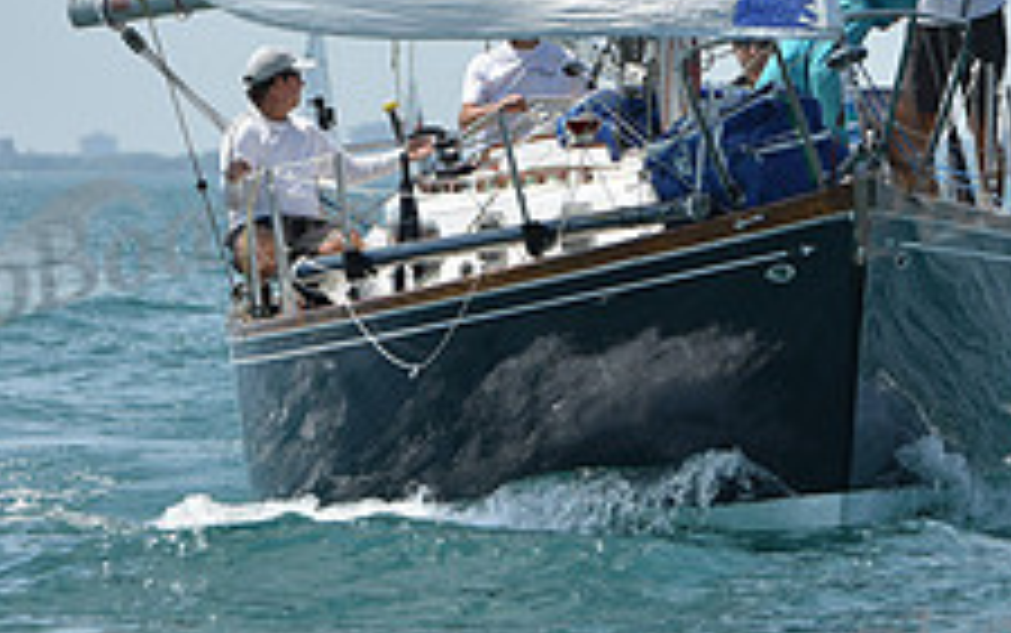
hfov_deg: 4.4
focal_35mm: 473
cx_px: 616
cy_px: -25
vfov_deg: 2.8
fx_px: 13042
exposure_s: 1/1250
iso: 250
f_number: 8
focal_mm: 180
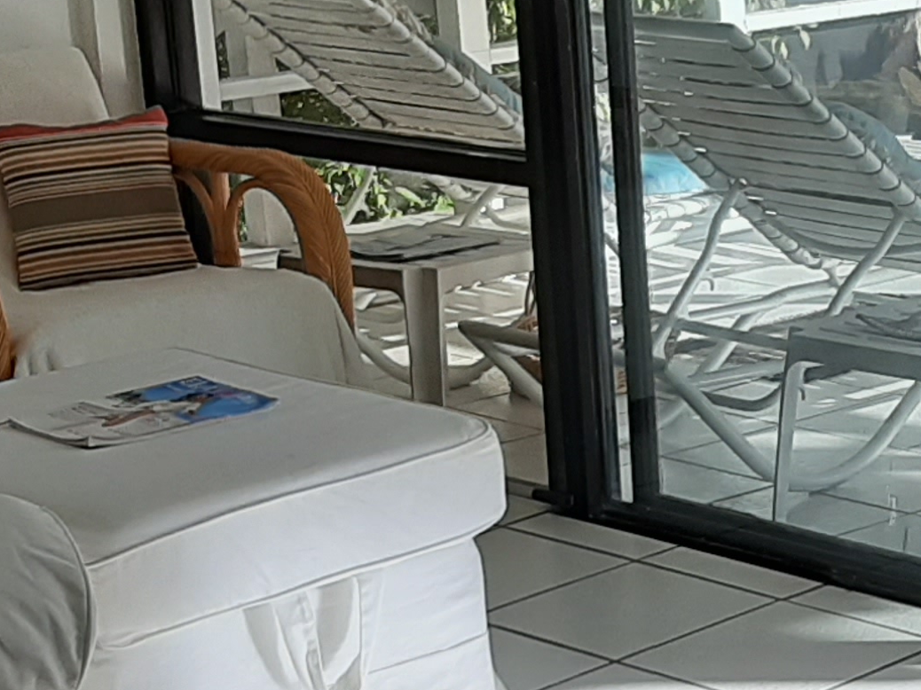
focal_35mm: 101
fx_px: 2687
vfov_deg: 14.6
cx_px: 1004
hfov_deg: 18.7
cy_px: 384
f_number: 1.7
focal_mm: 3.93
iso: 40
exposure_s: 1/596
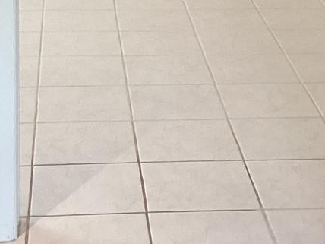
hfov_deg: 17.0
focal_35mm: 116
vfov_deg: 12.2
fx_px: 1089
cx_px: 163
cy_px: -109
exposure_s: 1/60
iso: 100
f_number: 2.4
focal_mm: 3.3
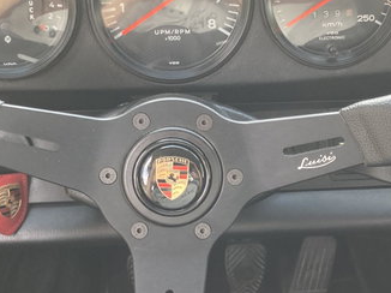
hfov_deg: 29.4
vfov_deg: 22.2
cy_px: 153
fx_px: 745
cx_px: 223
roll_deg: -0.9
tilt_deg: -24.0
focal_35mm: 66
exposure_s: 1/100
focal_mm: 3.99
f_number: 1.8
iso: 80
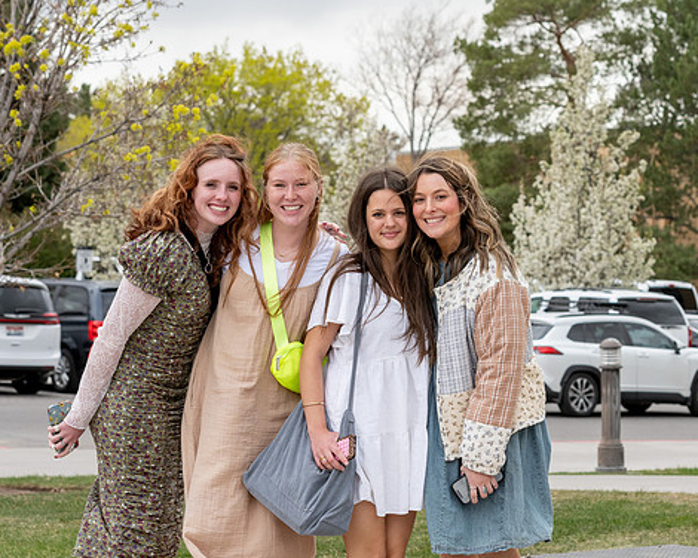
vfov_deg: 12.0
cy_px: 218
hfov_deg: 14.9
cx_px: 455
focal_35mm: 129
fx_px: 2665
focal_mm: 70
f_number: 6.3
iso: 160
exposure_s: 1/400
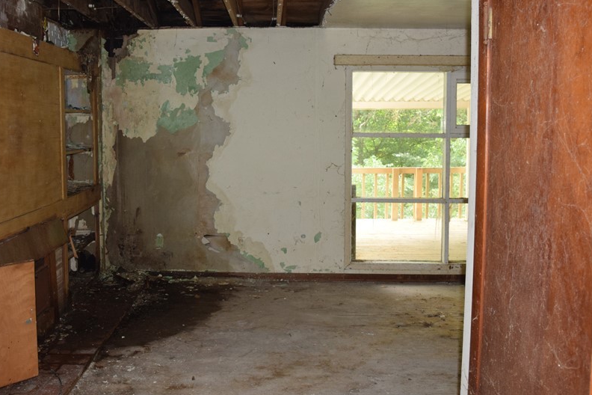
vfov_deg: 35.9
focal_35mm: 37
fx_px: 608
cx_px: 229
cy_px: 169
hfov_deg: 51.4
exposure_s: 1/80
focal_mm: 18
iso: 800
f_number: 4.5
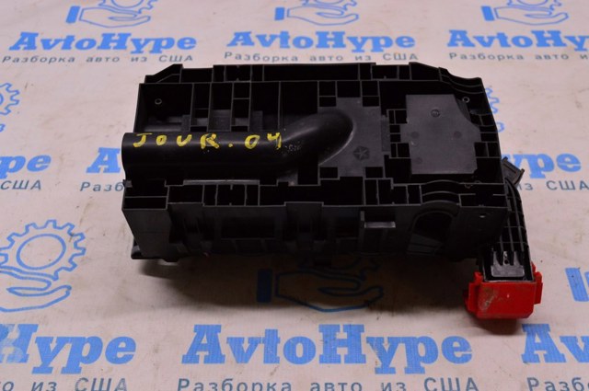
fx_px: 760
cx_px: 294
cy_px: 196
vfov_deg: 28.9
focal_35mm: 46
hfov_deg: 42.4
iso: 1600
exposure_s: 1/125
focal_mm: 31
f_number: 8
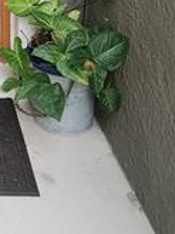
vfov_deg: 15.9
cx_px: -147
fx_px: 728
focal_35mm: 108
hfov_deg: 12.4
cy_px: -166
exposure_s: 1/60
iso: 80
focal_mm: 5.4
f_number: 1.8
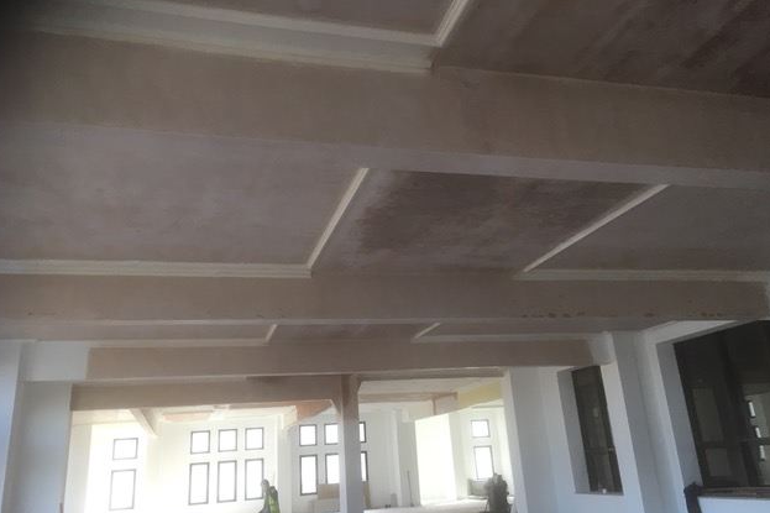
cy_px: 227
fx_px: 663
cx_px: 381
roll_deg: +5.0
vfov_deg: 42.2
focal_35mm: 31
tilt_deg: +20.8
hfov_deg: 60.3
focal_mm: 4.15
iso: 32
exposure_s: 1/33
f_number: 2.2
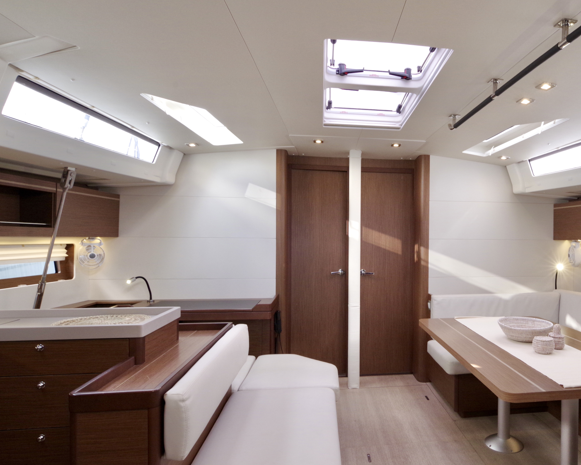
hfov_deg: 72.8
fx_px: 378
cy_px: 245
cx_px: 387
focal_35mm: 22
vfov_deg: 63.1
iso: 1600
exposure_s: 1/40
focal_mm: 15
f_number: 13
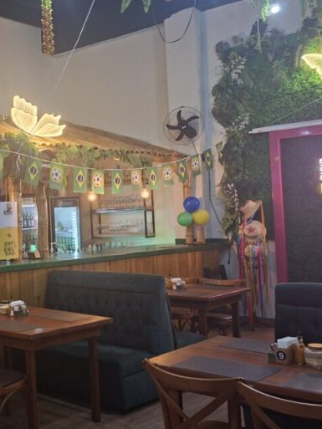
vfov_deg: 43.8
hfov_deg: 30.6
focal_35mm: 43
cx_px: -19
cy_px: 209
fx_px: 533
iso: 320
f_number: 1.8
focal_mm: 5.54
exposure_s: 1/60
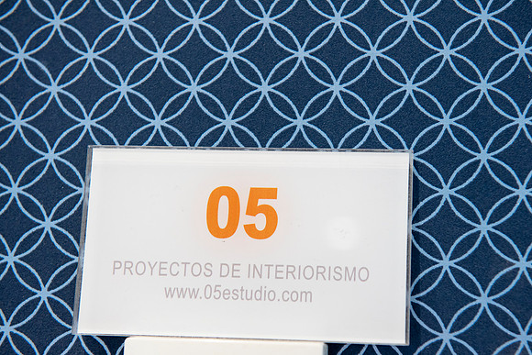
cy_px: 203
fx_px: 1051
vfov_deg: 19.2
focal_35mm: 71
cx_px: 305
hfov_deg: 28.4
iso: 800
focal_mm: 62
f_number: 4
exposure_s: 1/60
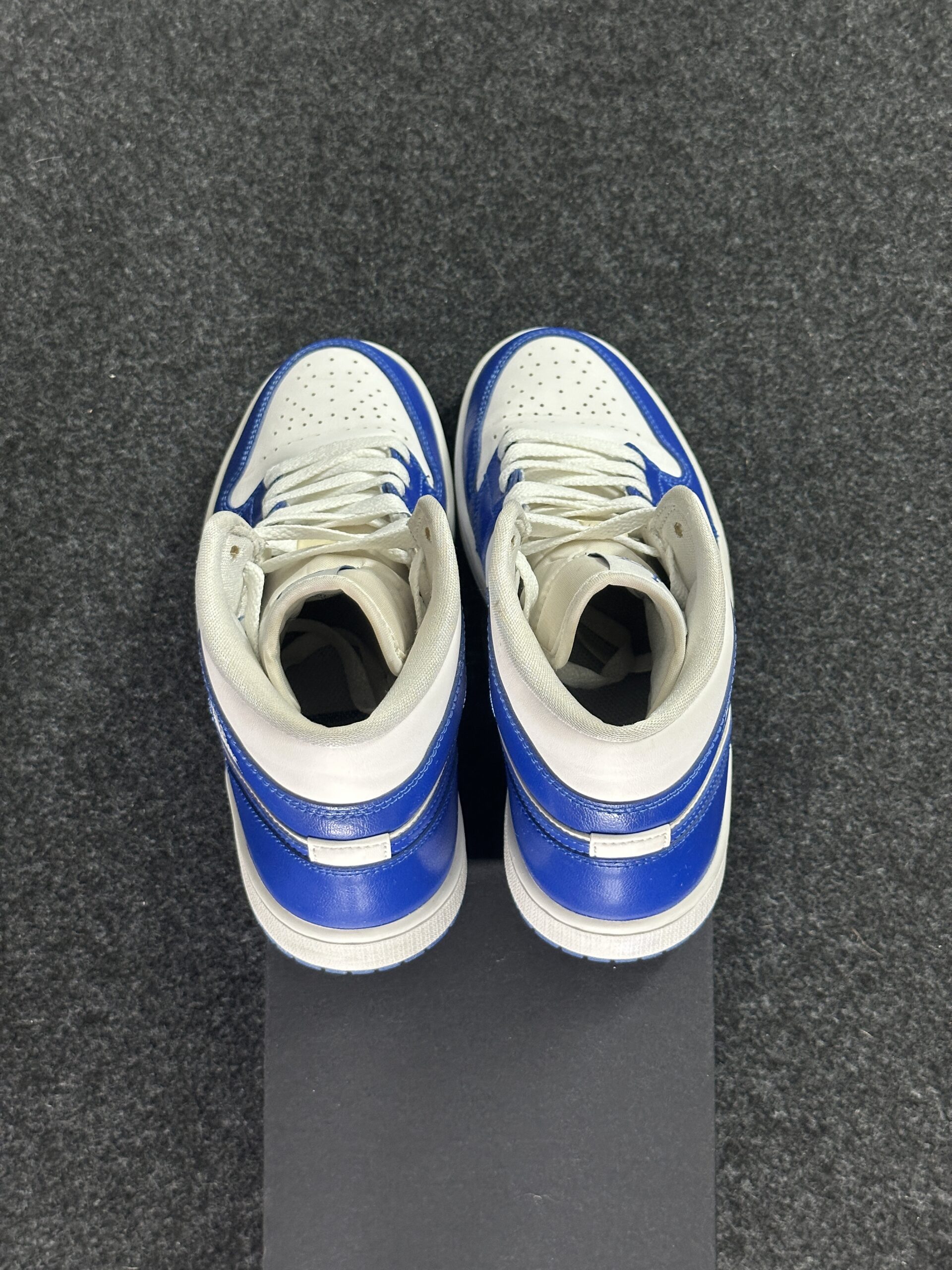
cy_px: 635
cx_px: 476
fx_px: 1760
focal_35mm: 48
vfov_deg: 39.7
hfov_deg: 30.3
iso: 200
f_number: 1.78
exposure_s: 1/50
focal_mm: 6.86
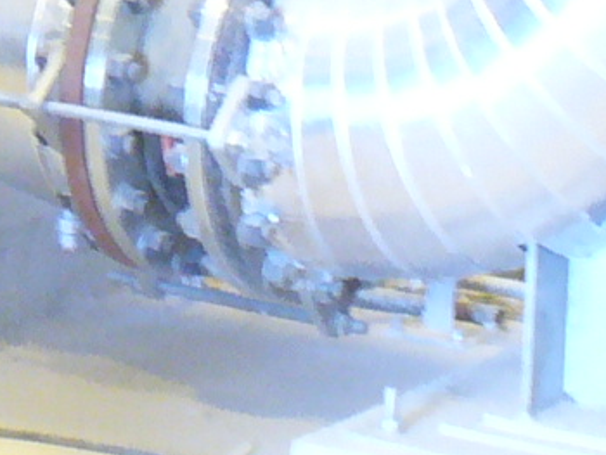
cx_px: -455
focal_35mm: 210
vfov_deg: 6.8
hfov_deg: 9.0
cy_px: -529
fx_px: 3679
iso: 200
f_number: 2.8
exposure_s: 1/15
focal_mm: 6.1
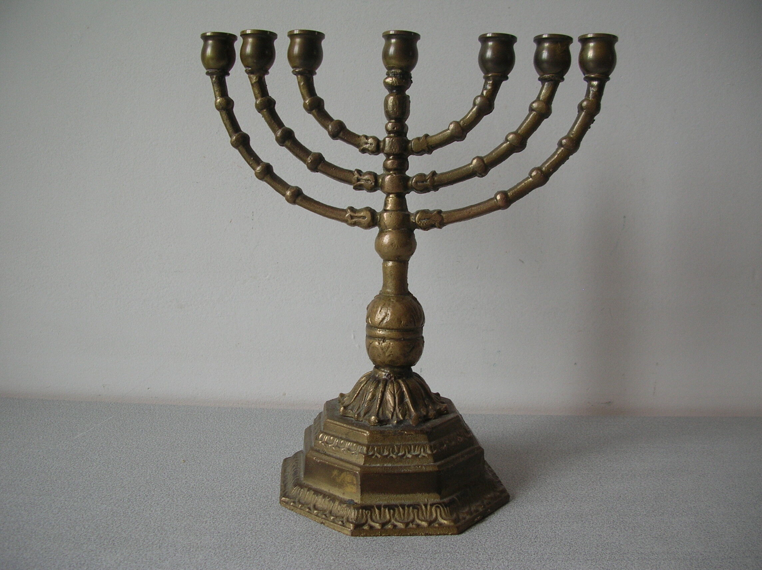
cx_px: 381
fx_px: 770
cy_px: 285
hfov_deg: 52.7
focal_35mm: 35
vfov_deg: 40.6
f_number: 2.8
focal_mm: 5.8
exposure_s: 1/35.2
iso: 50
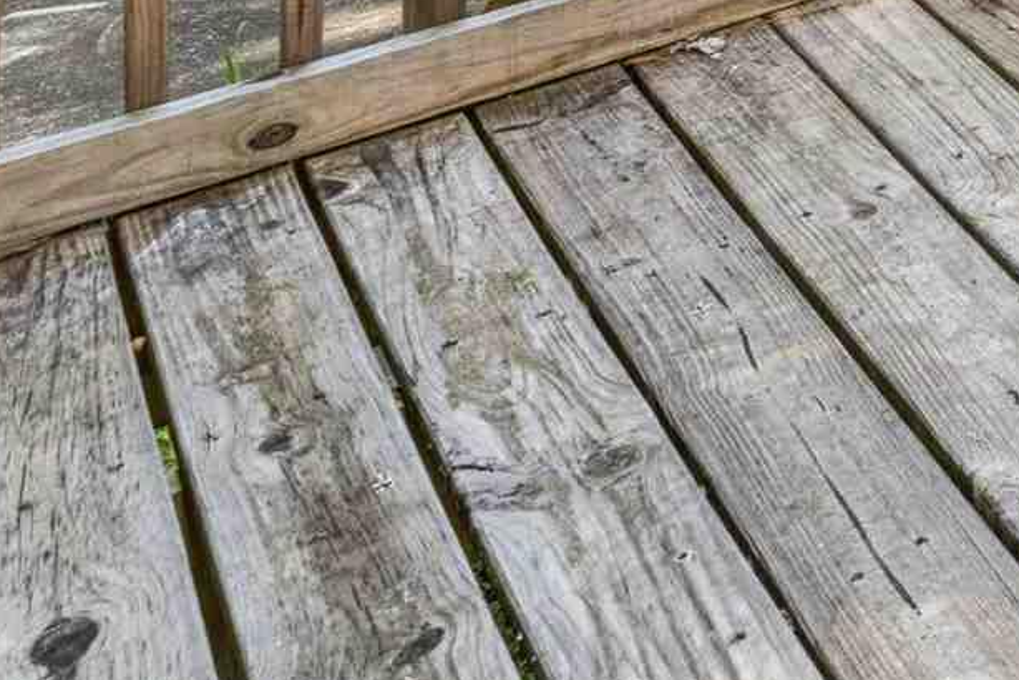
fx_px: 1982
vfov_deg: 13.9
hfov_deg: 17.6
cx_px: 2157
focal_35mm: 70
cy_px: -942
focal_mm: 14
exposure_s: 1/40
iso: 400
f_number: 13
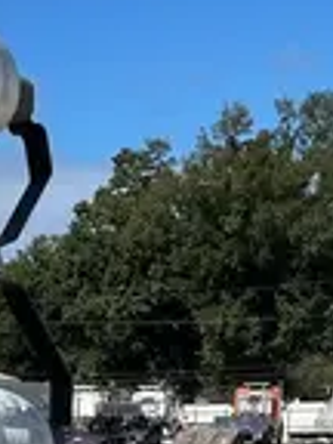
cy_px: 809
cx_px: -173
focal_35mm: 132
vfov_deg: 13.4
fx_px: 1693
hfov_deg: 10.8
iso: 50
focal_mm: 4.2
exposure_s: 1/7299
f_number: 1.6
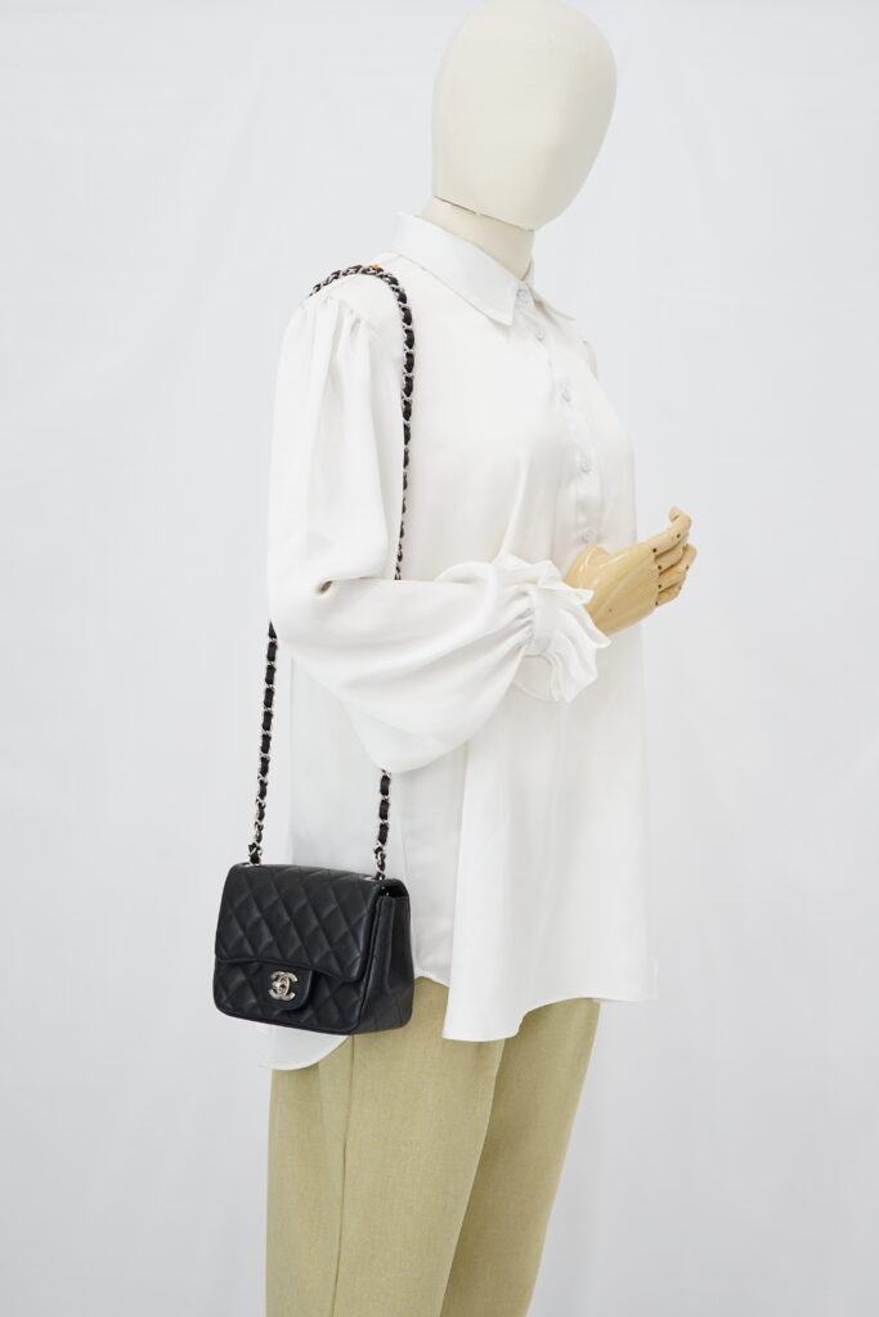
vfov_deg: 39.6
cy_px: 658
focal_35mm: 50
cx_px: 440
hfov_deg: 27.0
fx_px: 1830
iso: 640
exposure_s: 1/10
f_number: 6.3
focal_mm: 50
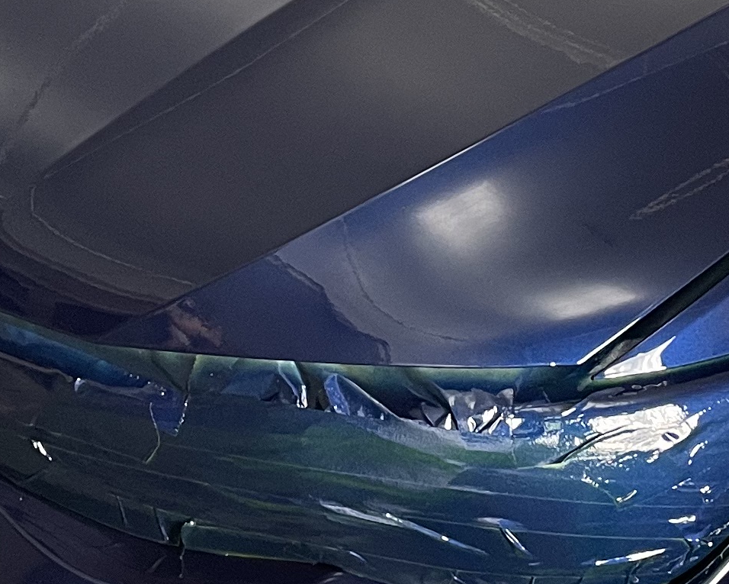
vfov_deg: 14.4
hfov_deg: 17.9
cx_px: 349
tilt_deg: -27.6
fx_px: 2309
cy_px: 169
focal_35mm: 107
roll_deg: -10.4
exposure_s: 1/44
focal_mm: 4.2
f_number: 1.6
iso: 160
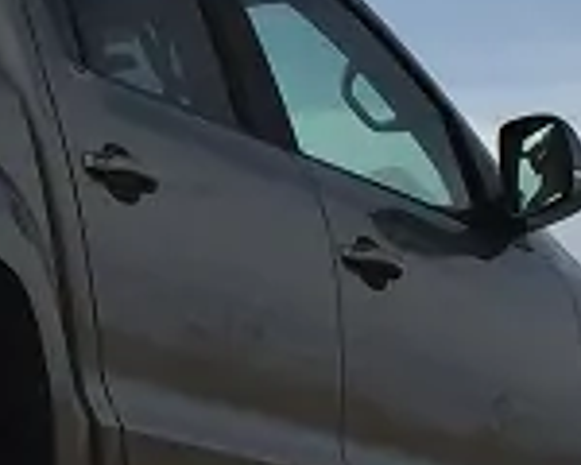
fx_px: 3886
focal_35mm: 226
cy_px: 322
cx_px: -380
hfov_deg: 8.3
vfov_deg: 6.8
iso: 32
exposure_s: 1/3300
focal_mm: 4.15
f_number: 2.2
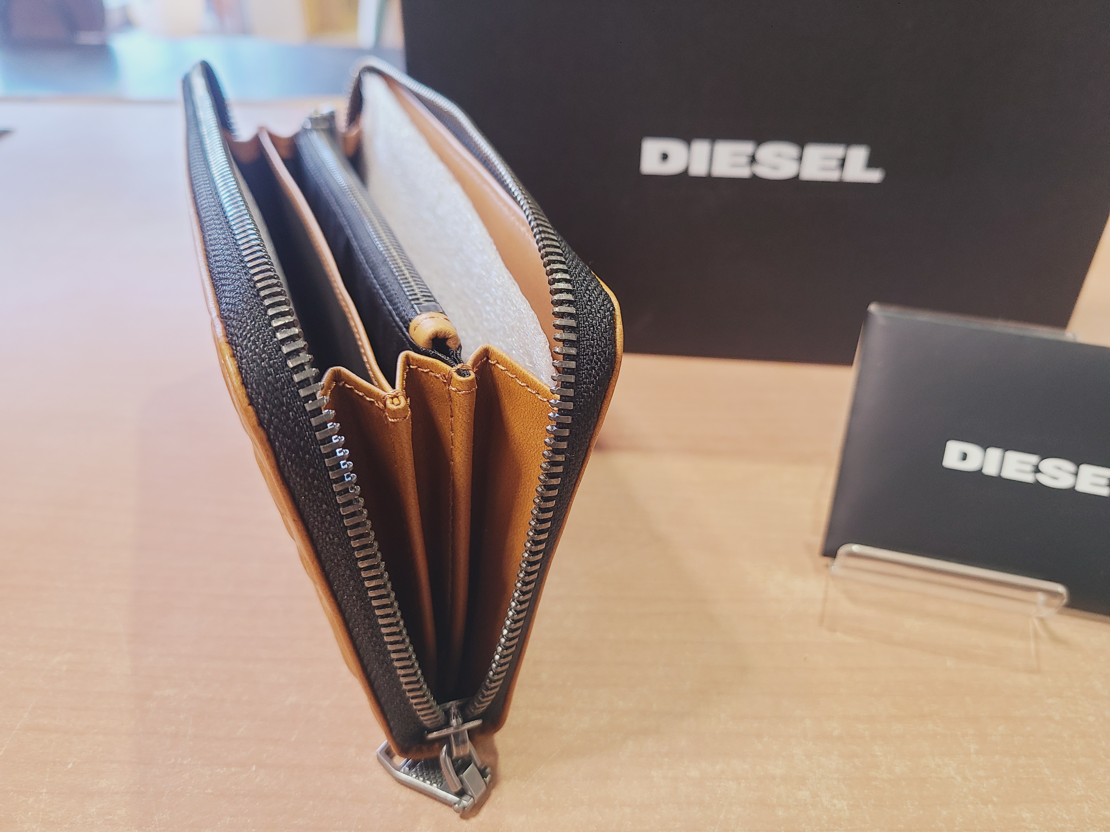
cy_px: 416
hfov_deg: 67.3
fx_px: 834
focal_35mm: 26
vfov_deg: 53.1
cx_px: 555
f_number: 1.8
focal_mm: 5.4
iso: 125
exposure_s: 1/50
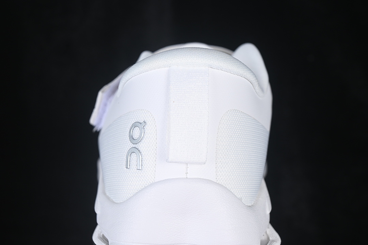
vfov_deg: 18.2
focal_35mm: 75
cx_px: 184
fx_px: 767
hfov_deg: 27.0
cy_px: 122
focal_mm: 50
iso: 160
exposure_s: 1/60
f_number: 8
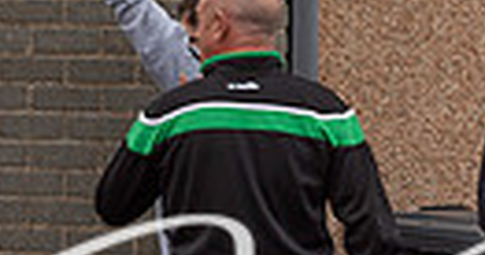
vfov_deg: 3.2
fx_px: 4573
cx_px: 706
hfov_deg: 6.0
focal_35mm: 361
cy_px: 162
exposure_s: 1/100
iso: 100
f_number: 4
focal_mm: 70
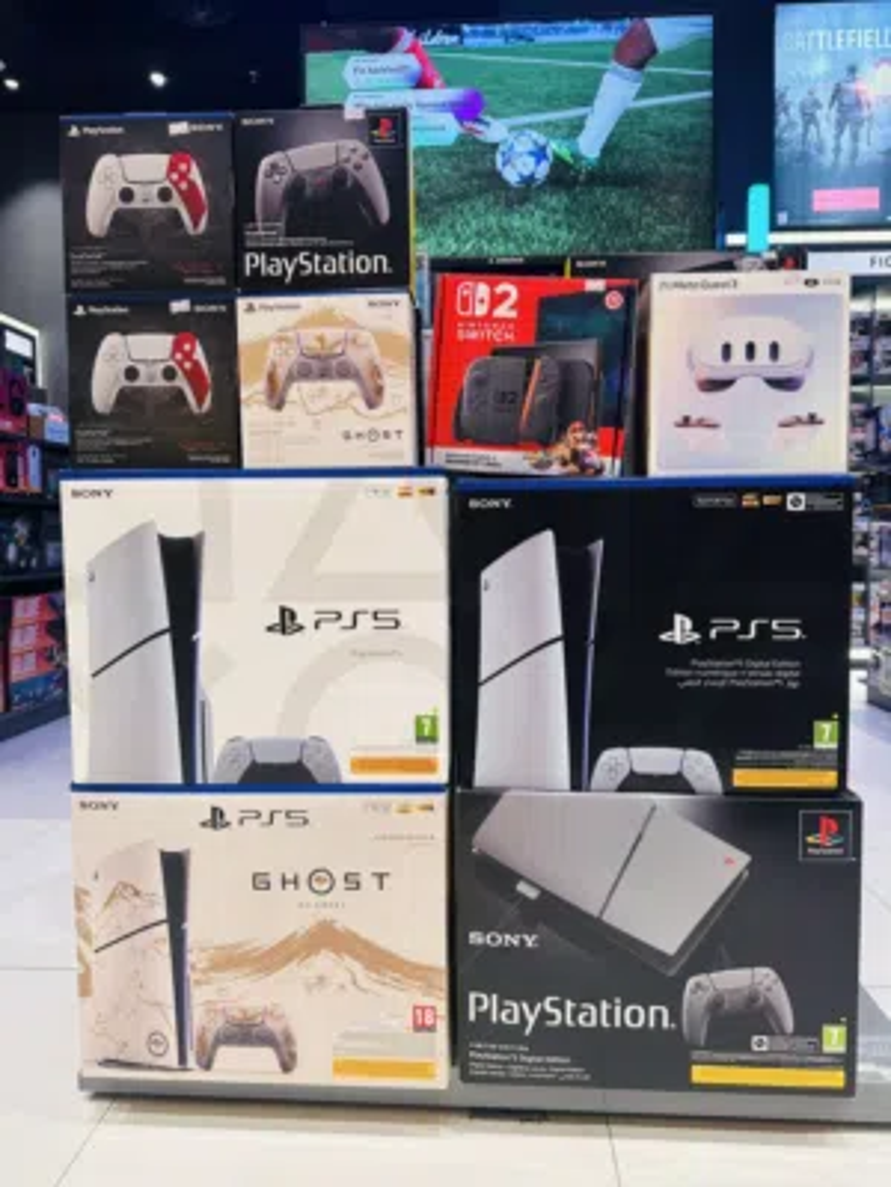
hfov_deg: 56.8
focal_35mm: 24
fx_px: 824
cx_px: 446
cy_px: 594
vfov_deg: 71.6
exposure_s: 1/100
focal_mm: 6.86
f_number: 1.78
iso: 64
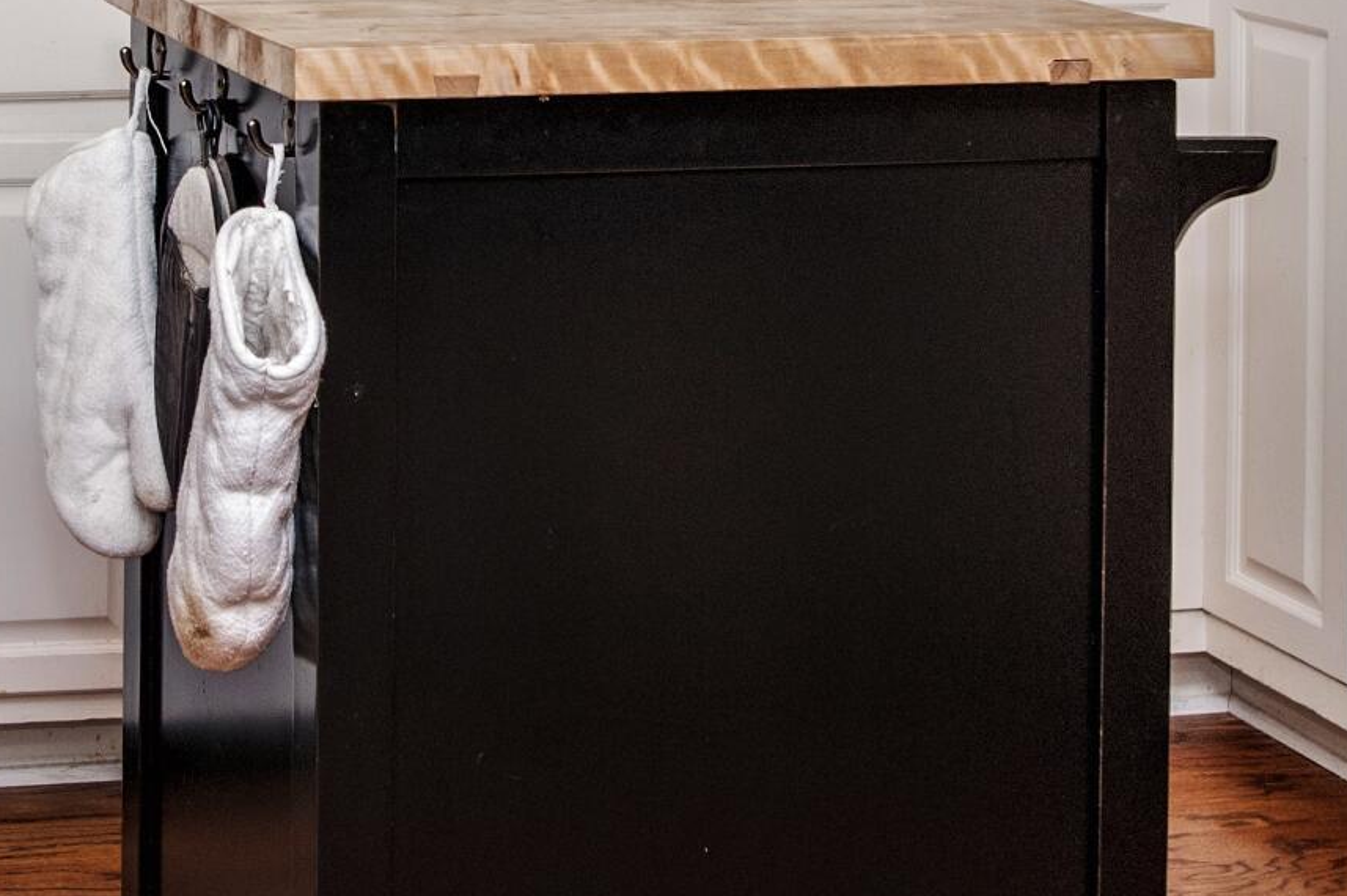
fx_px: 3140
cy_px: 75
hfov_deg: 24.1
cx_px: 880
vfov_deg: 16.0
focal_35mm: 84
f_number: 4
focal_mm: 24
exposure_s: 1/160
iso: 640
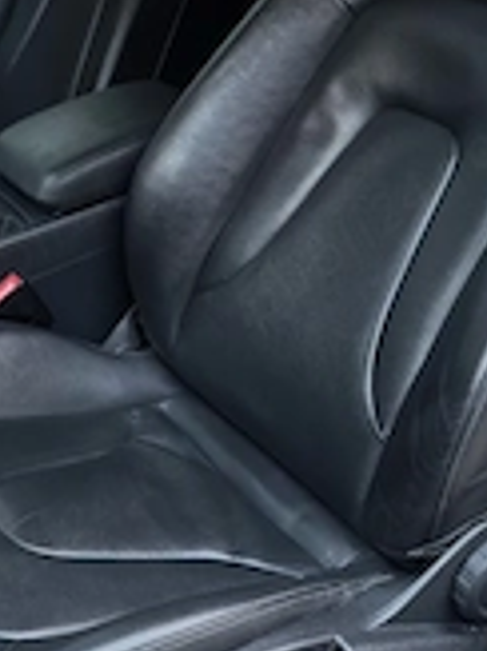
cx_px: 140
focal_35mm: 59
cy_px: 276
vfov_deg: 32.7
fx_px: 1108
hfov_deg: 24.6
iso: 1000
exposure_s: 1/21
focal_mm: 6.76
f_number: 1.78
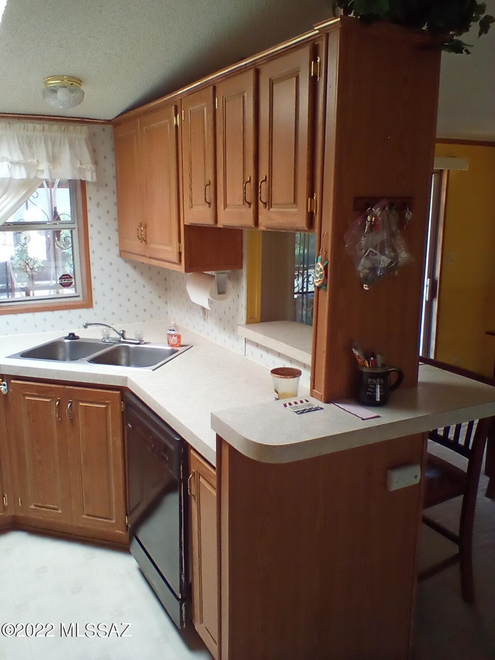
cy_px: 330
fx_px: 591
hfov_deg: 45.4
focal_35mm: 31
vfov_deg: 58.4
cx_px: 248
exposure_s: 1/40
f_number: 2.4
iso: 107
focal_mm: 2.38
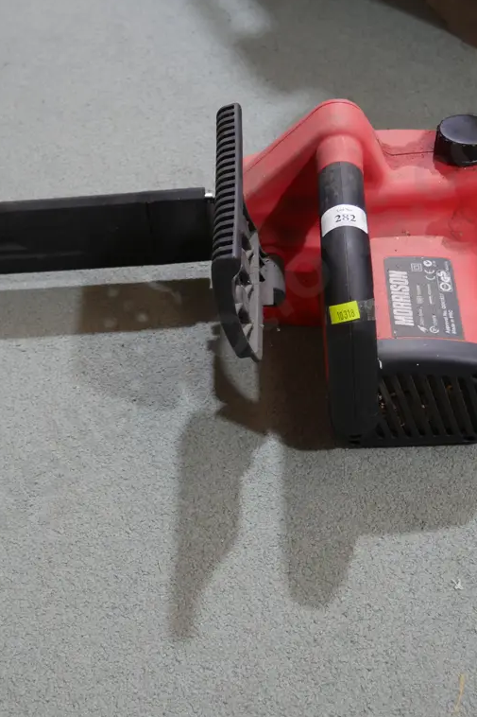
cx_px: 194
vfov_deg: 43.6
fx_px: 895
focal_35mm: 45
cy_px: 359
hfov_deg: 29.8
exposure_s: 1/60
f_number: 3.6
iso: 500
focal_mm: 16
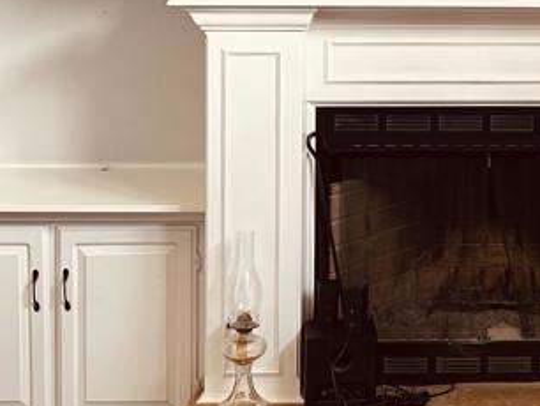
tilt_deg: -3.5
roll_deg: -0.6
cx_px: 533
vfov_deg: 16.6
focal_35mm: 87
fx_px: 1358
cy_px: -11
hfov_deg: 21.7
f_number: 1.5
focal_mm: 5.7
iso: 100
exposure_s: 1/60
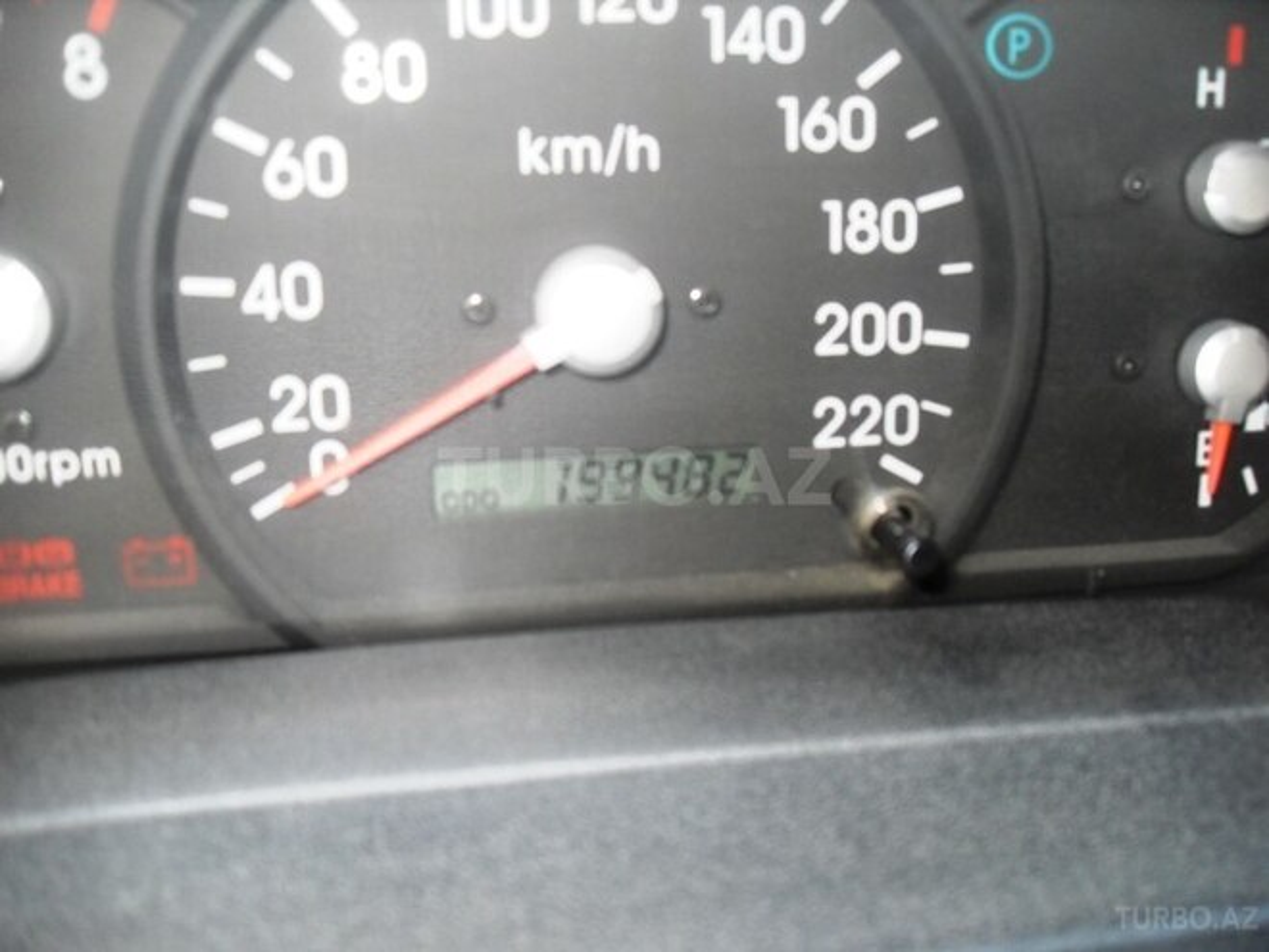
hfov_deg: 54.0
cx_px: 634
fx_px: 1246
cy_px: 476
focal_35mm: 34
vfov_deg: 41.8
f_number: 2.8
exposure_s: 1/45
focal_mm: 6.3
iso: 100
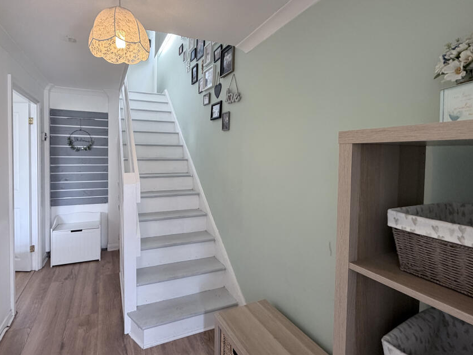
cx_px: 195
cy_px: 161
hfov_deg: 90.1
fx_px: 232
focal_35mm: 17
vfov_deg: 74.5
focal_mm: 2.22
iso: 250
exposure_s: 1/100
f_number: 2.2
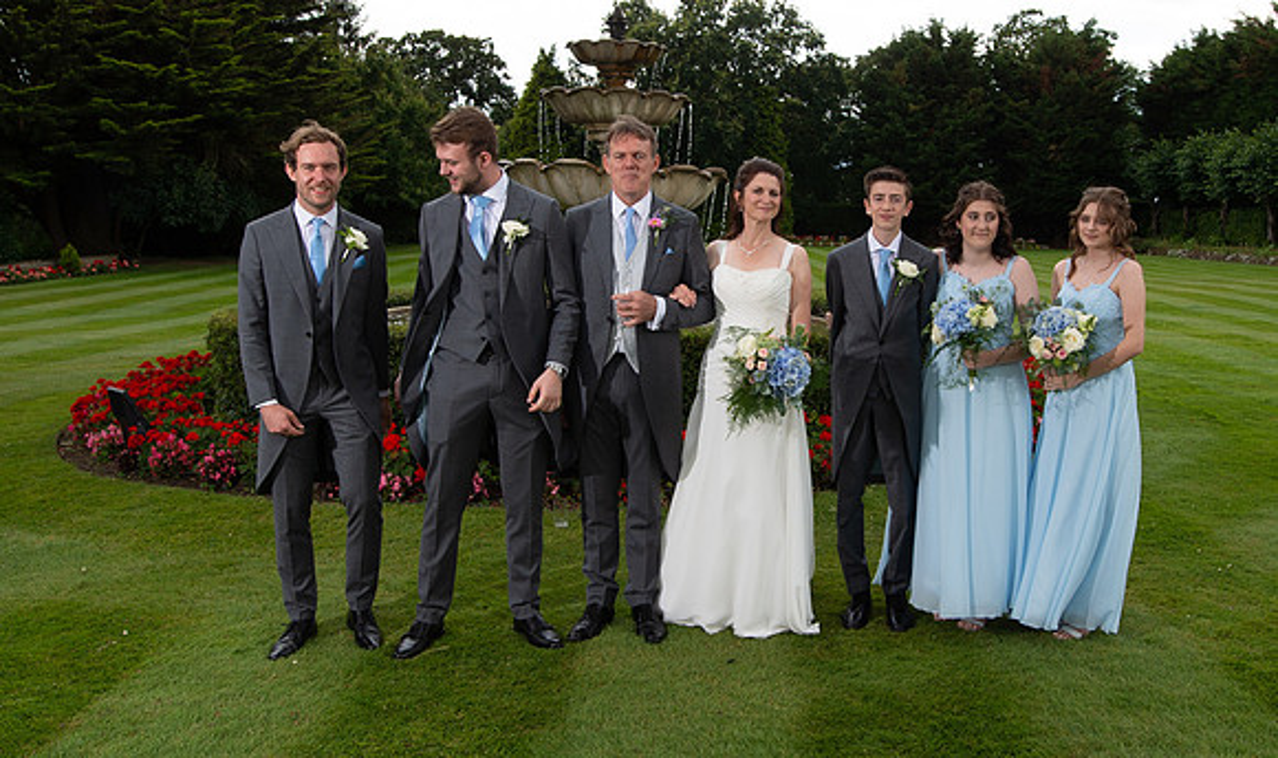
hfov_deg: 52.6
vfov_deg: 32.9
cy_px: 360
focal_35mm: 37
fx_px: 1284
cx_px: 752
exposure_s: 1/250
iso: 100
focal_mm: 19
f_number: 6.3
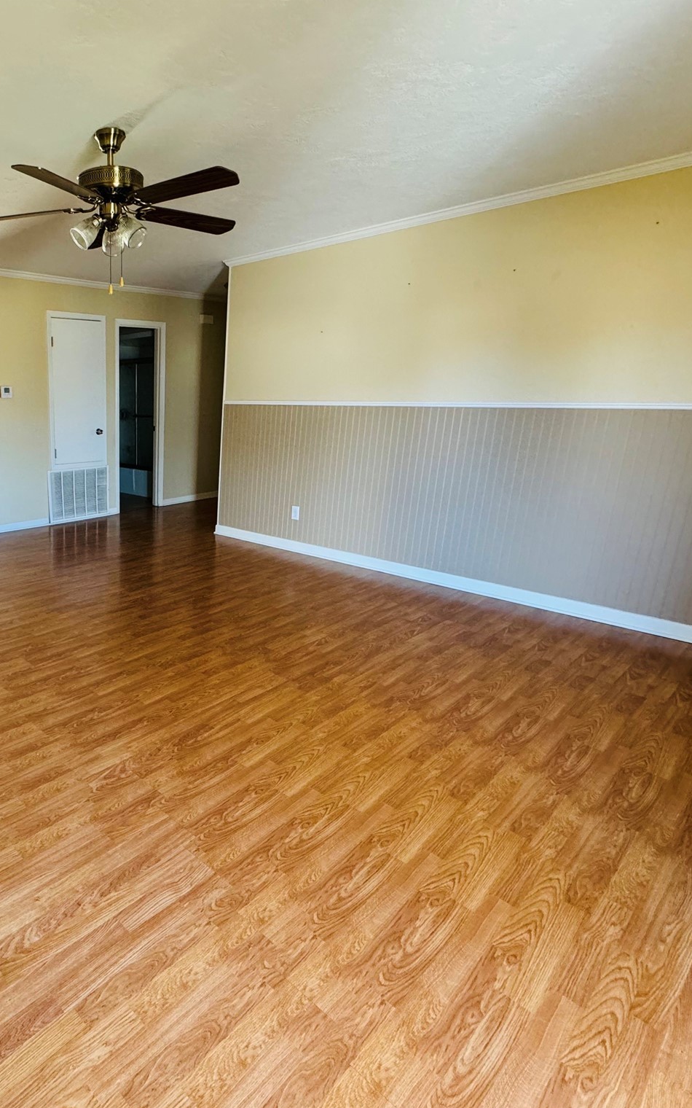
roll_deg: +0.5
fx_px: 603
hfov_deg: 54.1
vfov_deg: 85.1
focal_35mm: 20
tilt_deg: -16.4
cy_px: 555
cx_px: 105
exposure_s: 1/74
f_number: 2.2
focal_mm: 2.22
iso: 320
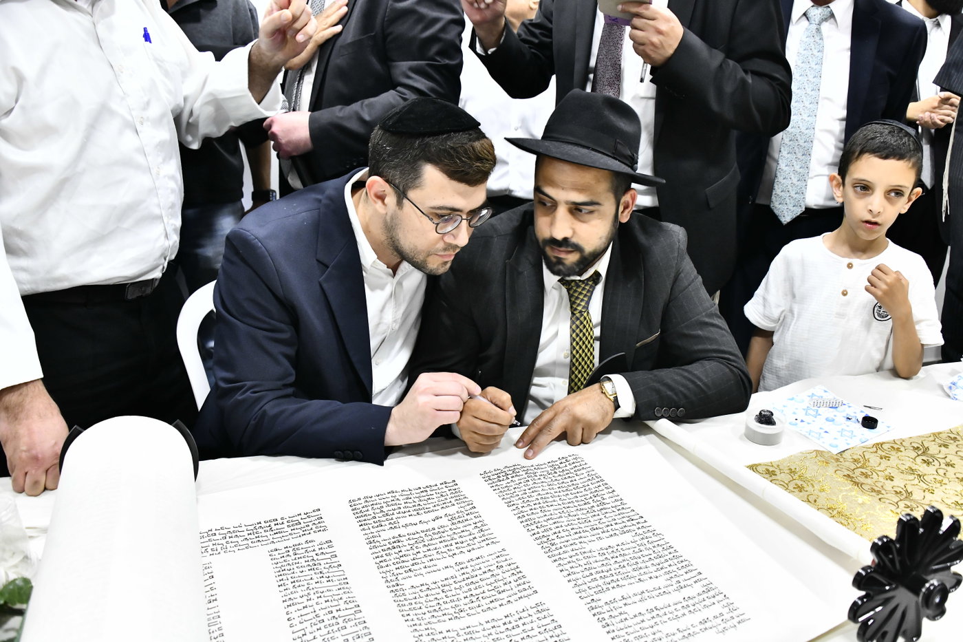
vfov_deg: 46.4
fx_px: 749
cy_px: 321
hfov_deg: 65.5
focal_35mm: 28
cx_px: 482
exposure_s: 1/125
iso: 3200
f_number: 5.6
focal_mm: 28
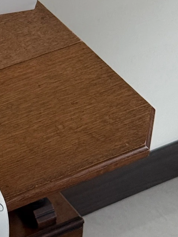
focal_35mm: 153
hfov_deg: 9.4
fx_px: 1049
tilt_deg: -30.8
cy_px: -68
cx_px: -100
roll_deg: -0.4
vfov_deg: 12.5
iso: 160
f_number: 1.78
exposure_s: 1/60
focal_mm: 6.76
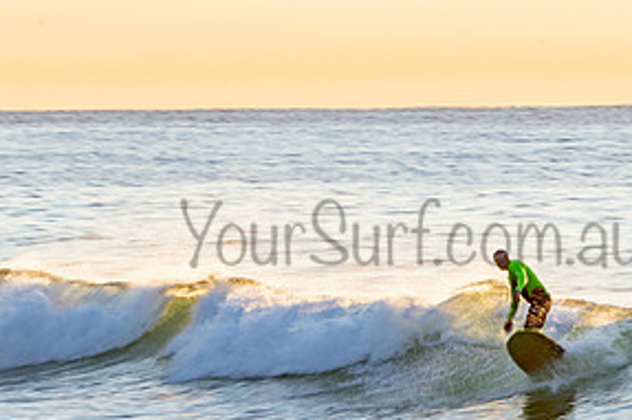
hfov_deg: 3.4
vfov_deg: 2.3
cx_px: 407
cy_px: 214
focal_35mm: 607
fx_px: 10650
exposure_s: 1/40
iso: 100
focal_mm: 200
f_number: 16
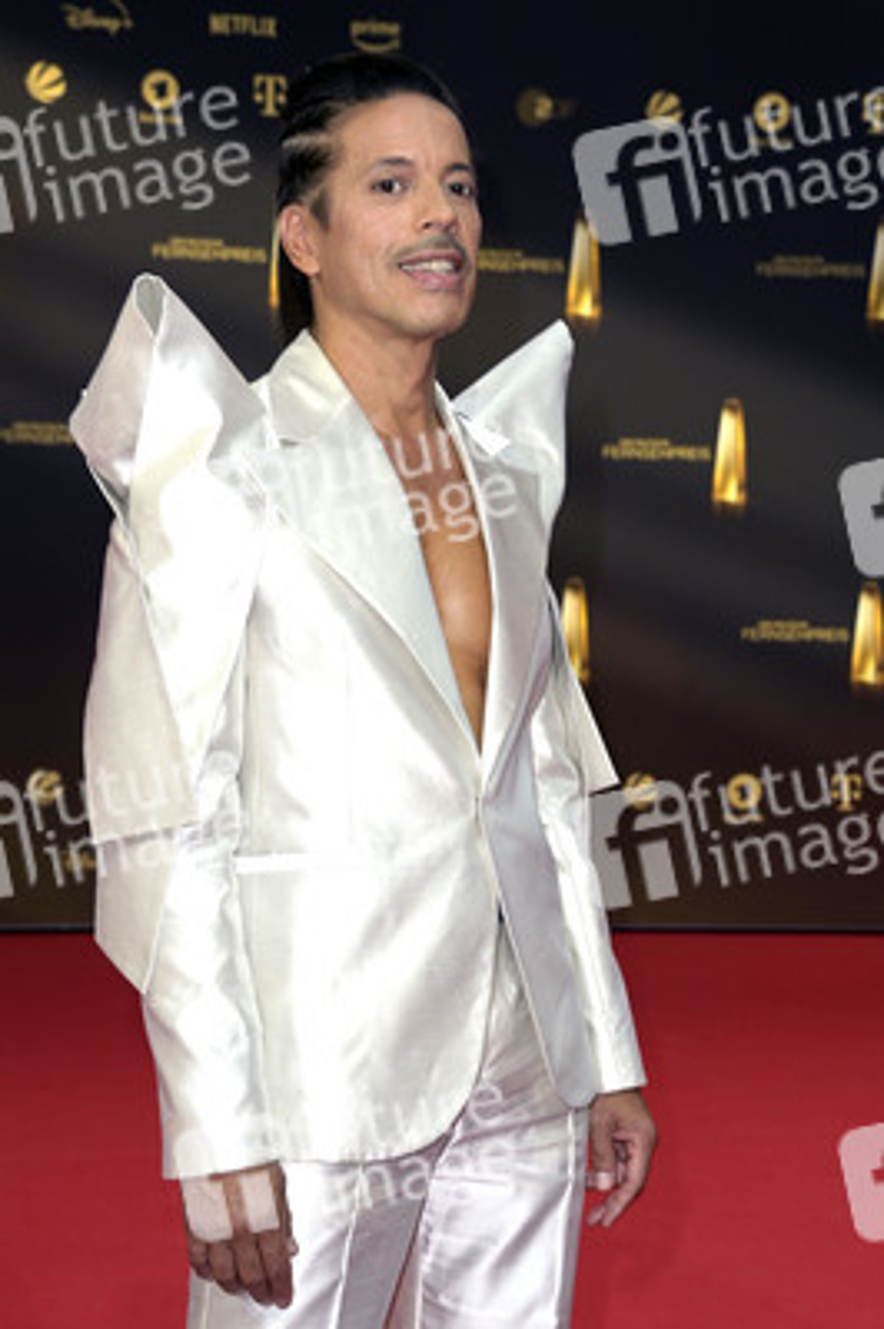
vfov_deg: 31.0
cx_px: 442
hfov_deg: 20.9
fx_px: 2398
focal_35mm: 65
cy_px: 664
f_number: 6.3
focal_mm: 65
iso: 800
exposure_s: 1/250
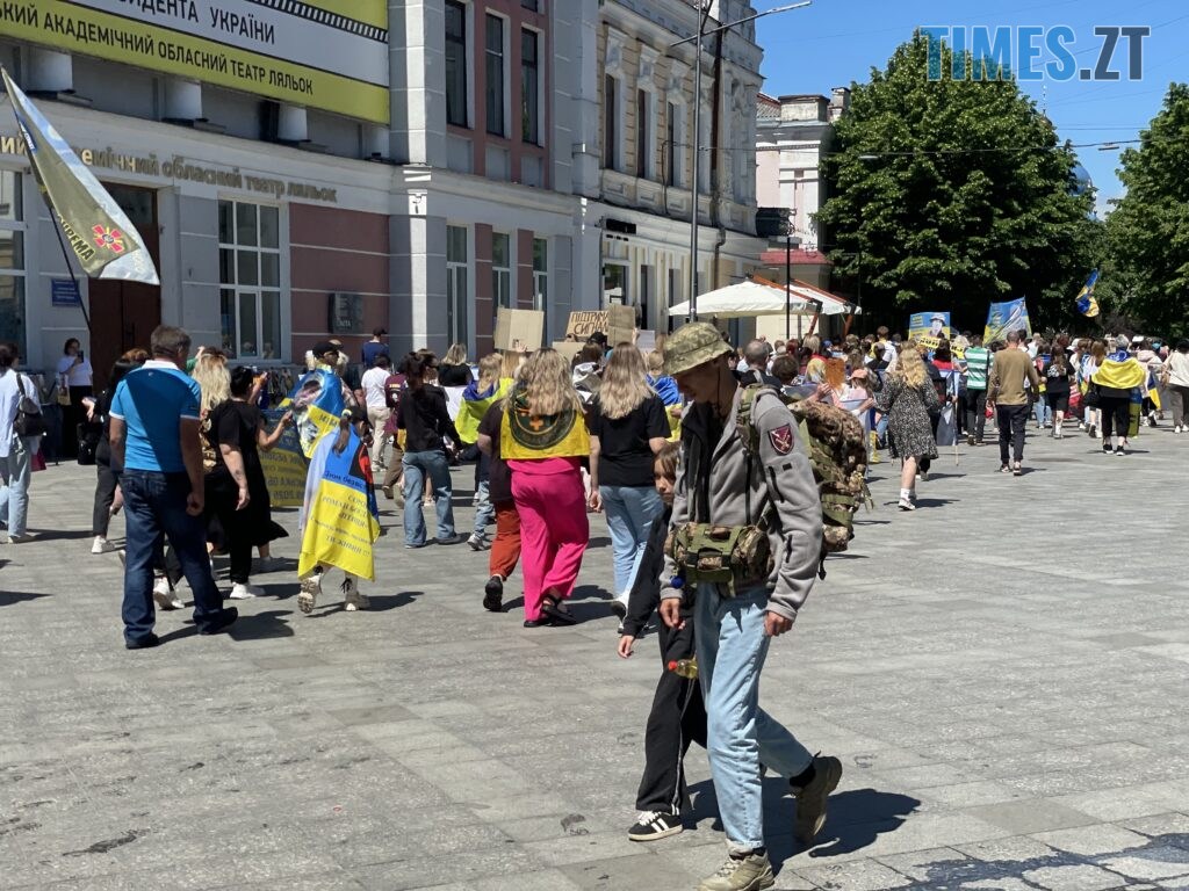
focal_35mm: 52
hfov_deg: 36.8
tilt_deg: -1.1
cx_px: 594
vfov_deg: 28.0
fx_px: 1786
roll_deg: -0.8
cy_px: 446
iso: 32
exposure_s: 1/2398
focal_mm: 6
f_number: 2
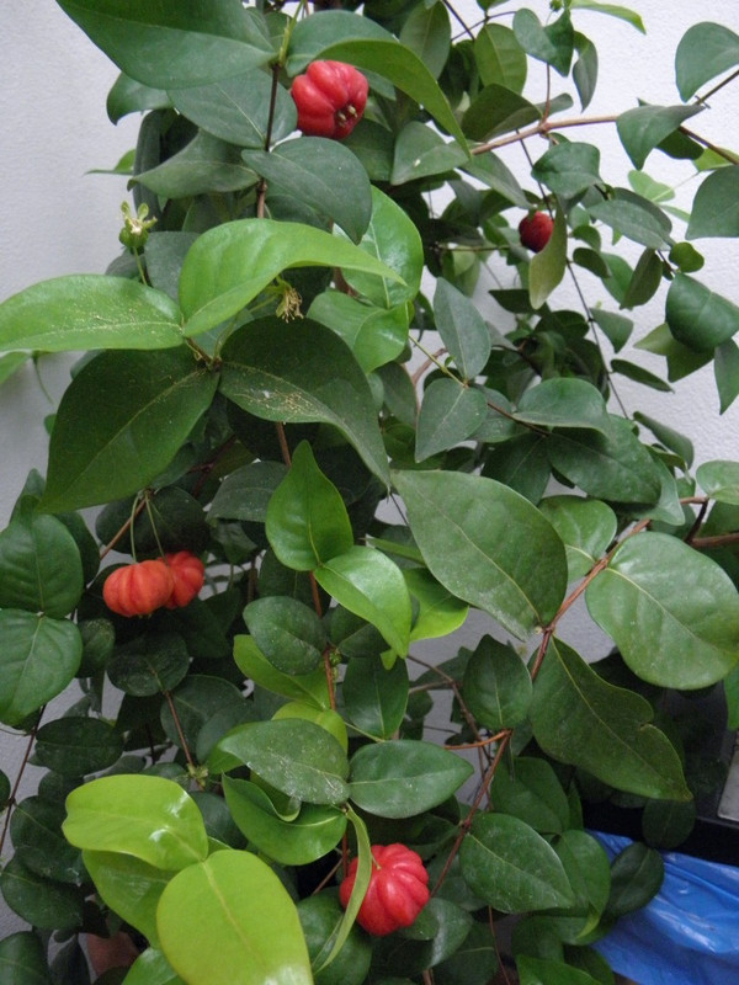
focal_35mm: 34
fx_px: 968
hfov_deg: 41.8
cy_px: 492
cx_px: 370
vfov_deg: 54.0
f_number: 3.7
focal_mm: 6.2
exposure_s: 1/20
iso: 400
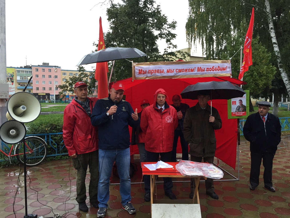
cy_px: 109
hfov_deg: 61.7
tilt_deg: -4.0
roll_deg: -0.7
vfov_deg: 48.2
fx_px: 243
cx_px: 145
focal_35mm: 29
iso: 125
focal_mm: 4.15
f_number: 2.2
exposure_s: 1/30
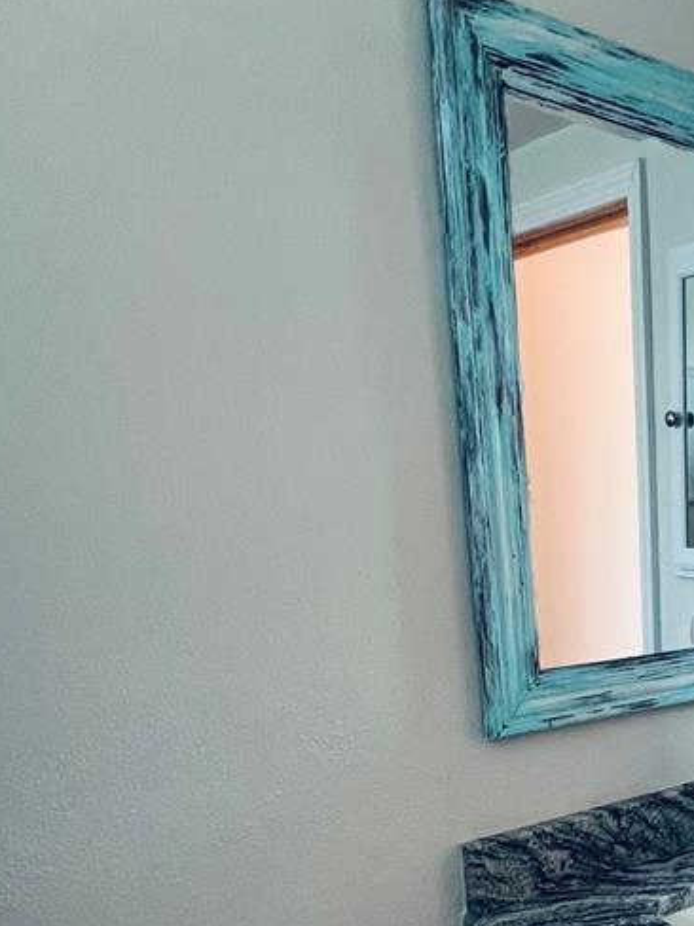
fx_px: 855
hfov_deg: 37.7
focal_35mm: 32
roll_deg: -0.9
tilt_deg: -17.2
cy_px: 765
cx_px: 741
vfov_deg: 52.4
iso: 200
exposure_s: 1/60
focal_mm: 1.57
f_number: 1.8
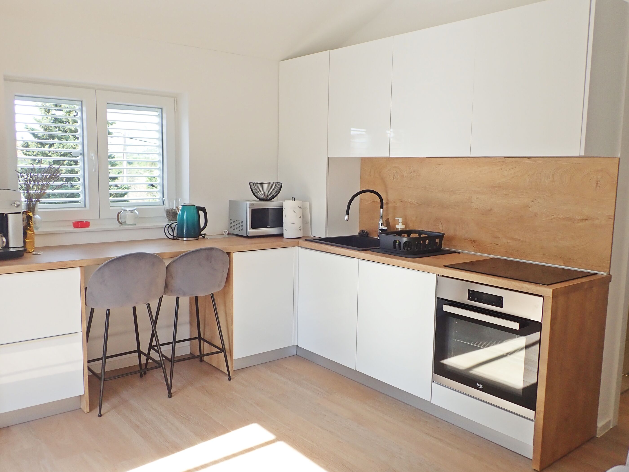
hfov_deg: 60.0
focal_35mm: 30
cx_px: 314
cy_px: 236
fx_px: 545
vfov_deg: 46.8
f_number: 3.2
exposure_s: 1/80
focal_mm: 5.5
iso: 100
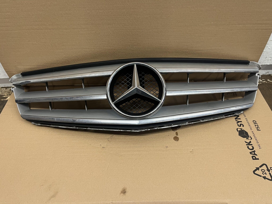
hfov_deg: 67.3
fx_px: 204
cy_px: 102
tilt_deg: -45.7
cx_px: 136
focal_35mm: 26
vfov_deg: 53.1
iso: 125
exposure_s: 1/50
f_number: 1.6
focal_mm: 5.1
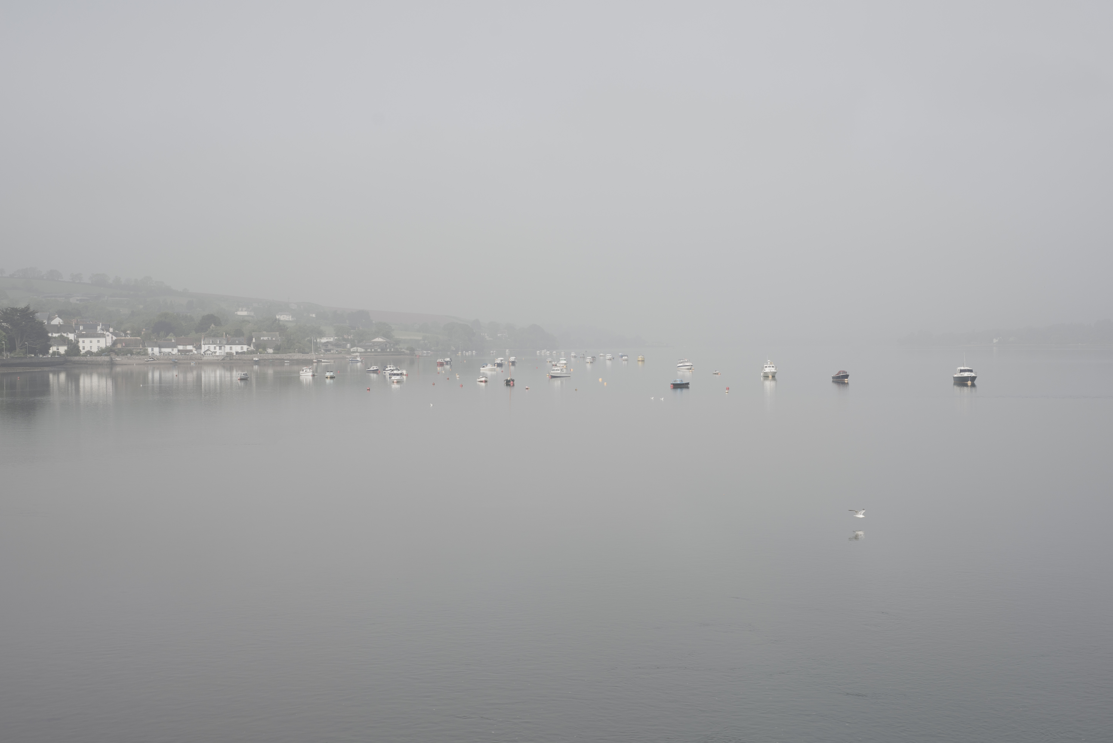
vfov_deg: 27.0
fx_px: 1546
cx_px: 556
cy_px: 372
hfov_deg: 39.6
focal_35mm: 50
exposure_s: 1/800
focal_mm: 50
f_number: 5.6
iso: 100
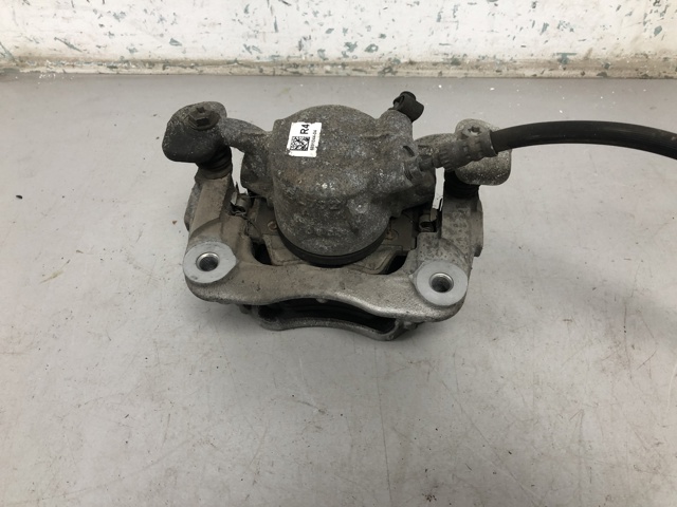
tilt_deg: -49.0
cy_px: 254
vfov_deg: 49.7
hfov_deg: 63.4
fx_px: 548
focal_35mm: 28
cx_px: 338
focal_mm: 4
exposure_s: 1/25
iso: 32
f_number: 1.8
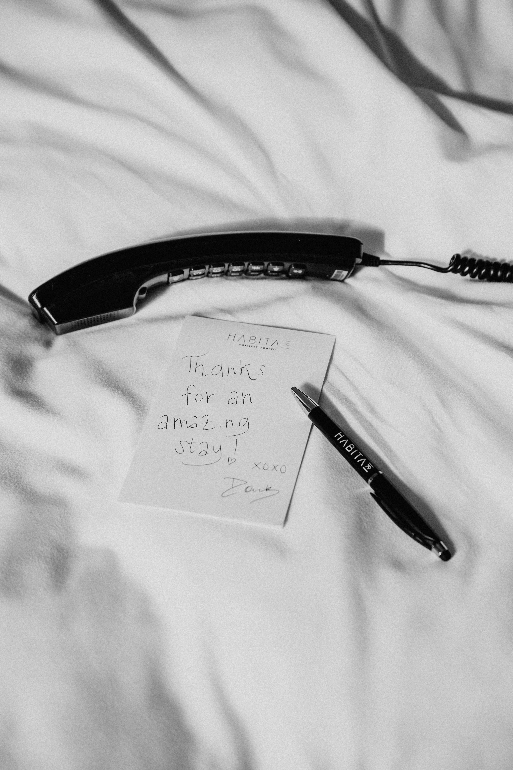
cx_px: 256
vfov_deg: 28.8
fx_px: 1496
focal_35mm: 70
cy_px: 385
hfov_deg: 19.5
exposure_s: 1/200
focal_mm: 70
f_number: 5
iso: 320
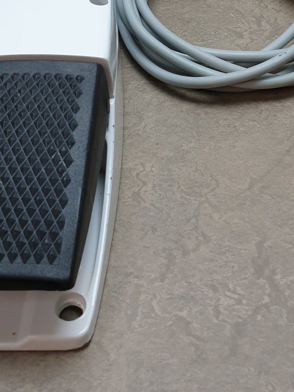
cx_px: 160
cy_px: -36
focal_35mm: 59
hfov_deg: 24.8
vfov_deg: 29.6
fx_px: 668
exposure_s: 1/100
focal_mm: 4.3
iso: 80
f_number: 2.4
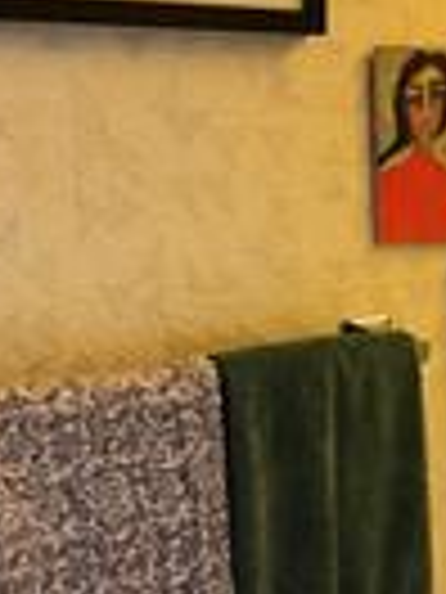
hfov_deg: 14.0
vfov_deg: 19.1
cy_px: 459
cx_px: 570
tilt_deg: -11.4
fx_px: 1752
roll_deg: -0.5
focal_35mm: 102
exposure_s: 1/15
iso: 64
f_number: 1.8
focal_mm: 3.99
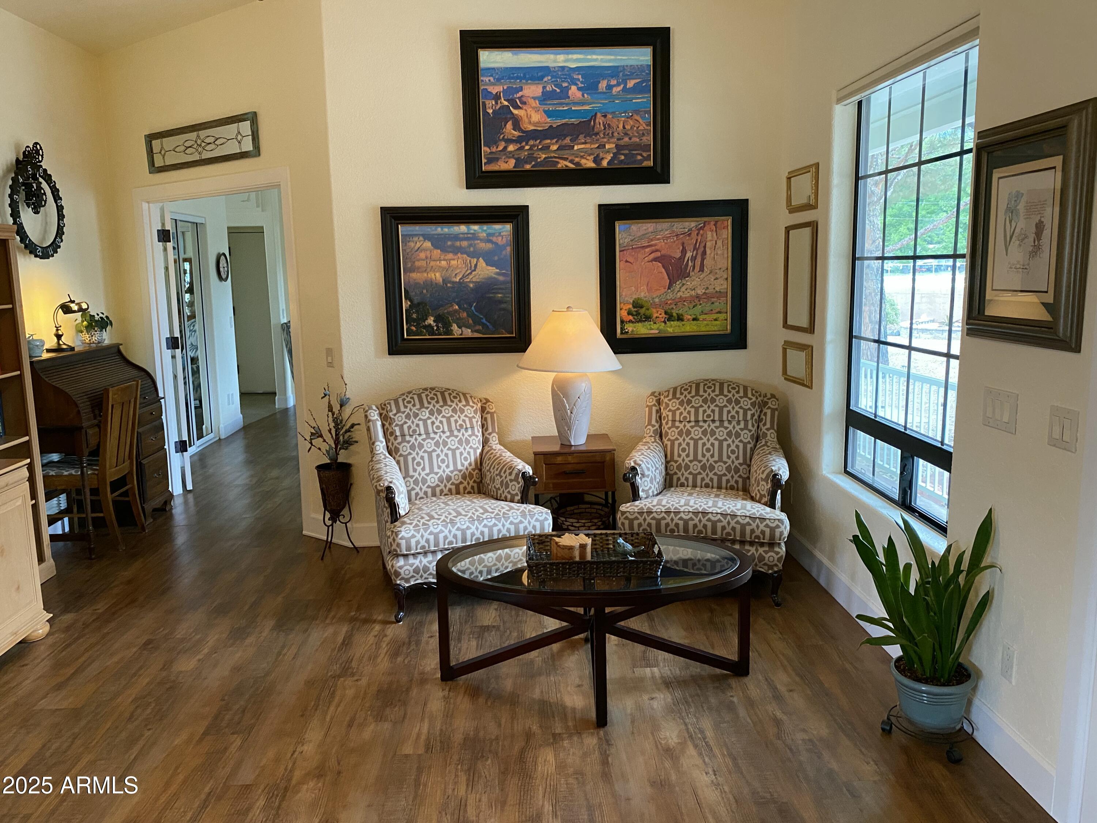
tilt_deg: -9.9
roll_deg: +2.0
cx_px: 548
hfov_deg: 67.3
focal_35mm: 26
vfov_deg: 53.1
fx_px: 824
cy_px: 412
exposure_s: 1/60
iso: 400
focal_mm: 4.25
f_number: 1.8
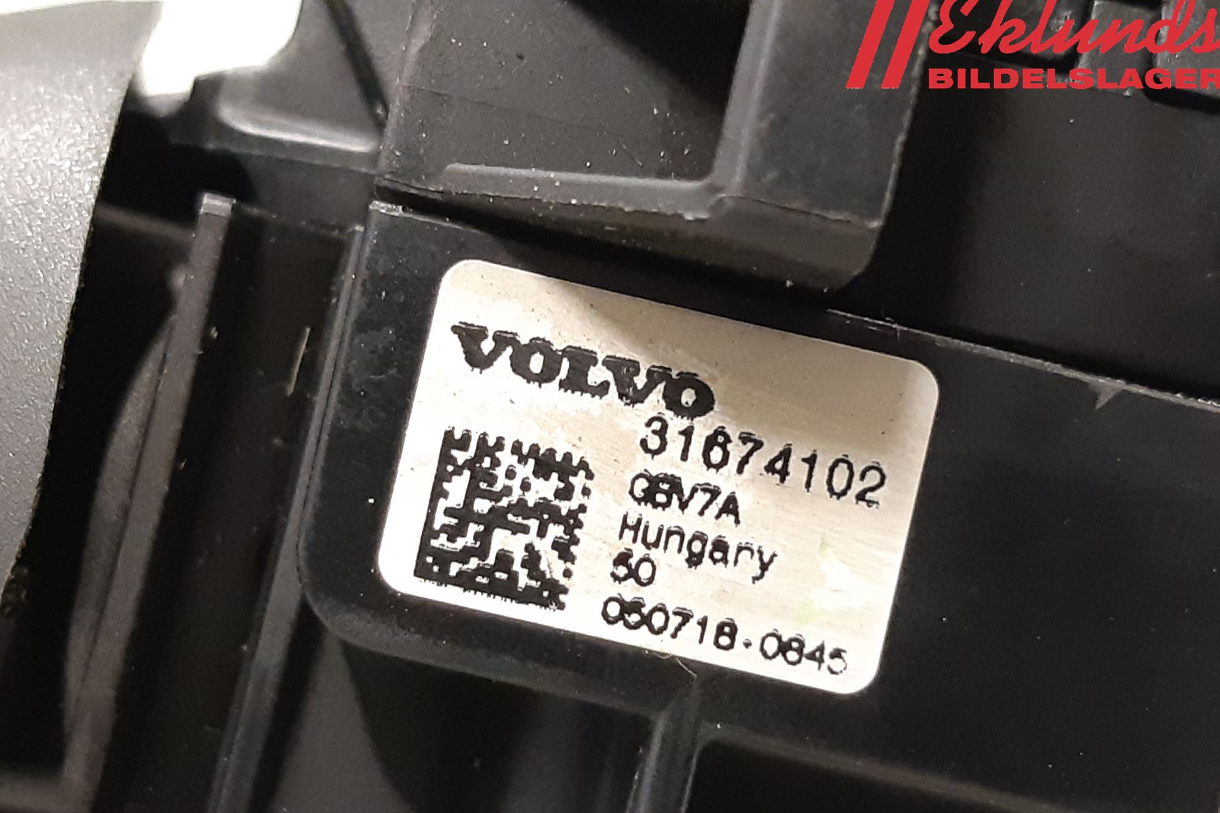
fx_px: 949
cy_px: 457
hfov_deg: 65.5
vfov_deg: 46.3
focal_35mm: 28
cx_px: 593
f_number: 1.7
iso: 320
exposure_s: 1/25
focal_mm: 3.93
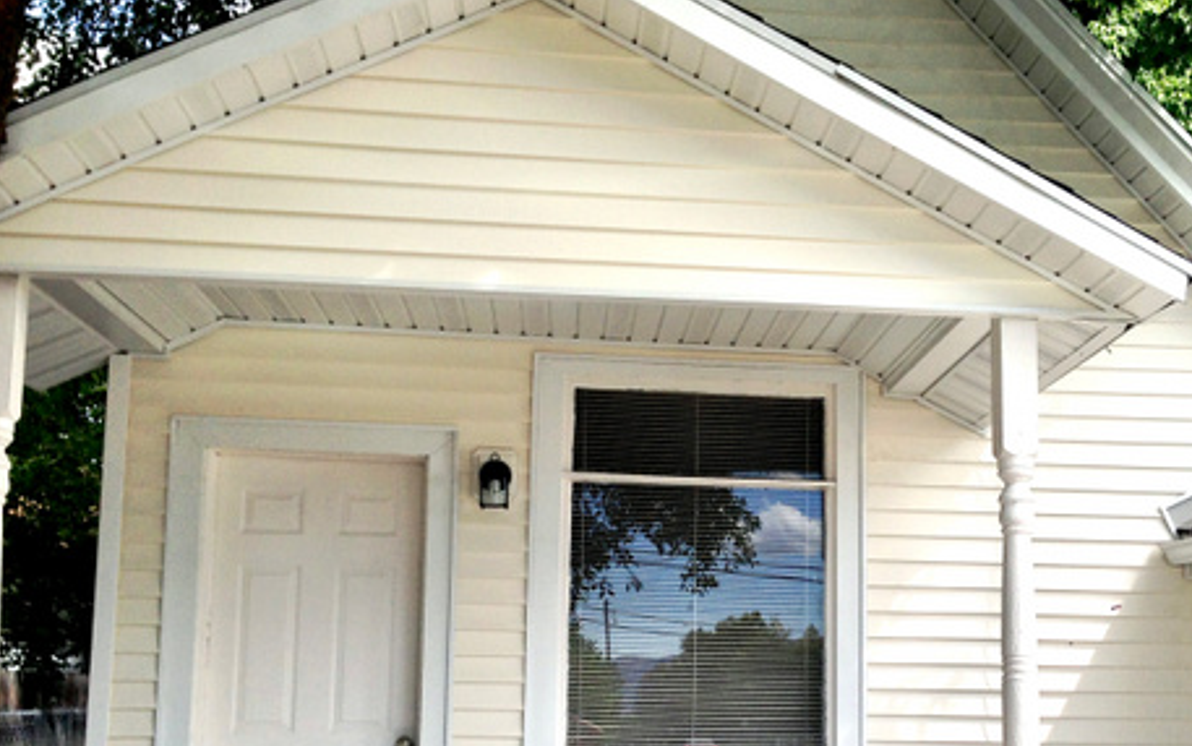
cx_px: 746
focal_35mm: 49
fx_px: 1592
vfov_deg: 26.1
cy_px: 537
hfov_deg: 40.7
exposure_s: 1/775
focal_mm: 4.12
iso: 50
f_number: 2.4
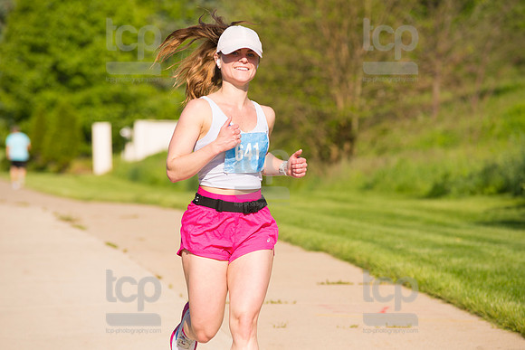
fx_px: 2917
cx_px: 262
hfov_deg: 10.3
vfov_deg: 6.9
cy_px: 175
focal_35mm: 200
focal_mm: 200
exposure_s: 1/2000
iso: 400
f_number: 5.6
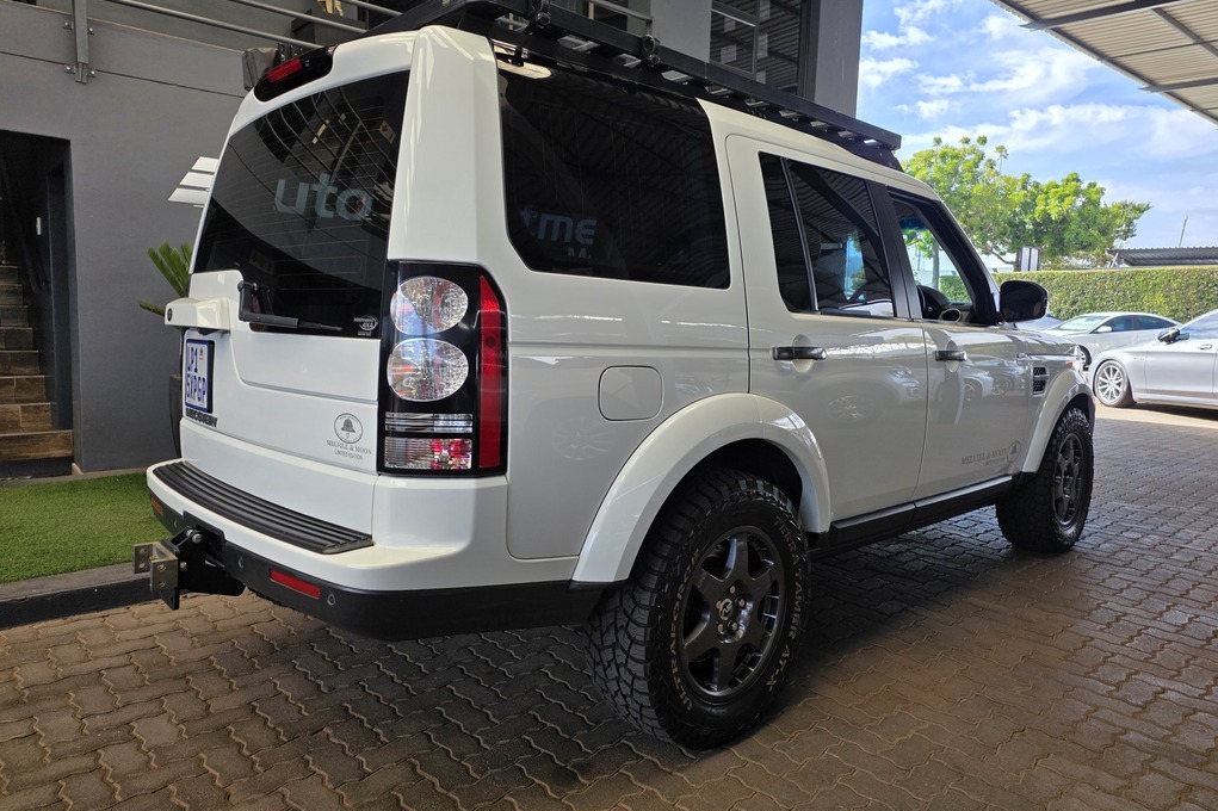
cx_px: 608
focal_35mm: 24
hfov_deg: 73.8
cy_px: 380
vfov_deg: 53.1
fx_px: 812
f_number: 1.7
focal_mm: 6.25
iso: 32
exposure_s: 1/359
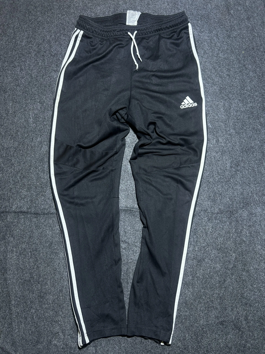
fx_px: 265
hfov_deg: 53.1
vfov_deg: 67.3
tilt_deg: -55.7
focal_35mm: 26
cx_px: 132
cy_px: 177
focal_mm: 5.7
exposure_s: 1/50
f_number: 1.5
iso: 100
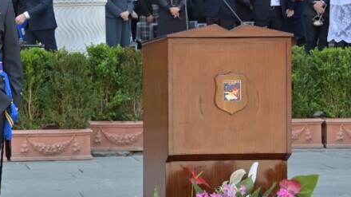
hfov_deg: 17.6
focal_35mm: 117
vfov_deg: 10.3
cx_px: -44
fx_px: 1088
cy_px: 22
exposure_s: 1/200
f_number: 5.6
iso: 200
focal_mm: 48
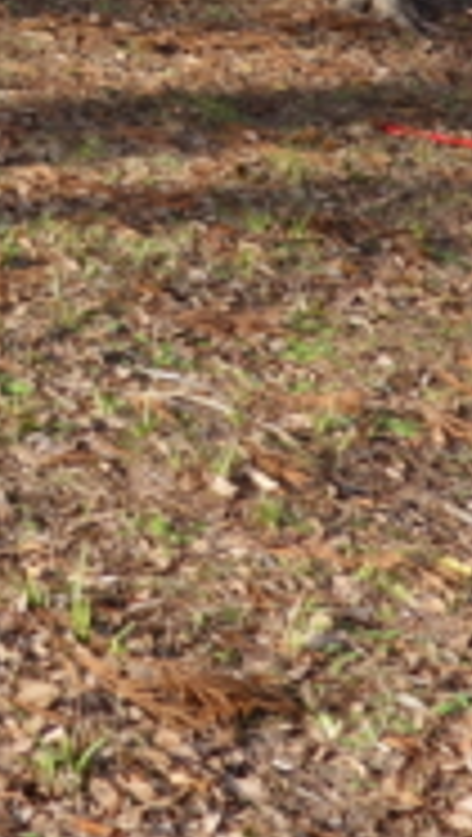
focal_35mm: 126
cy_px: -281
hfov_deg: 8.2
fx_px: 2796
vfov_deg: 16.0
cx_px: -962
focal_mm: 10.4
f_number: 5.6
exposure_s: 1/125
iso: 160
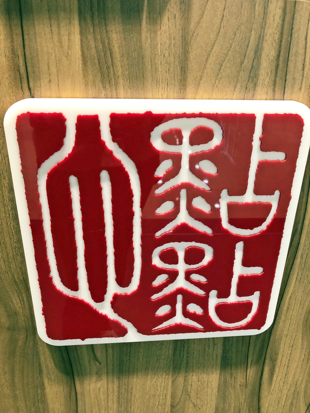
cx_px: 155
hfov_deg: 49.7
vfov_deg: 63.4
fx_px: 334
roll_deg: -1.5
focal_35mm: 28
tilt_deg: -24.8
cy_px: 206
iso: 40
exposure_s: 1/15
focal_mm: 3.99
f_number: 1.8
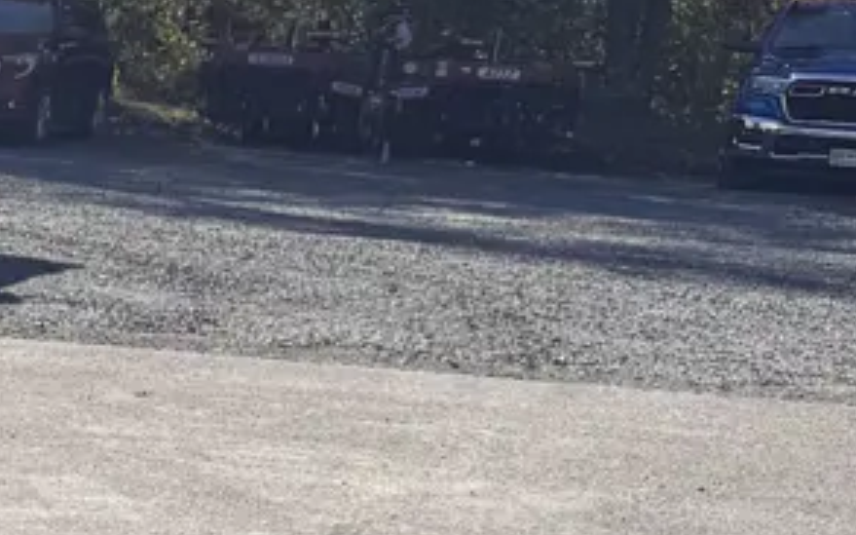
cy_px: 754
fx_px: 2916
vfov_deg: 10.2
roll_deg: -0.4
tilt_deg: -15.7
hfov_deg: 13.1
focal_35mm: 125
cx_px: -1119
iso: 80
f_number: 1.78
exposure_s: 1/2833
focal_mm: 6.76
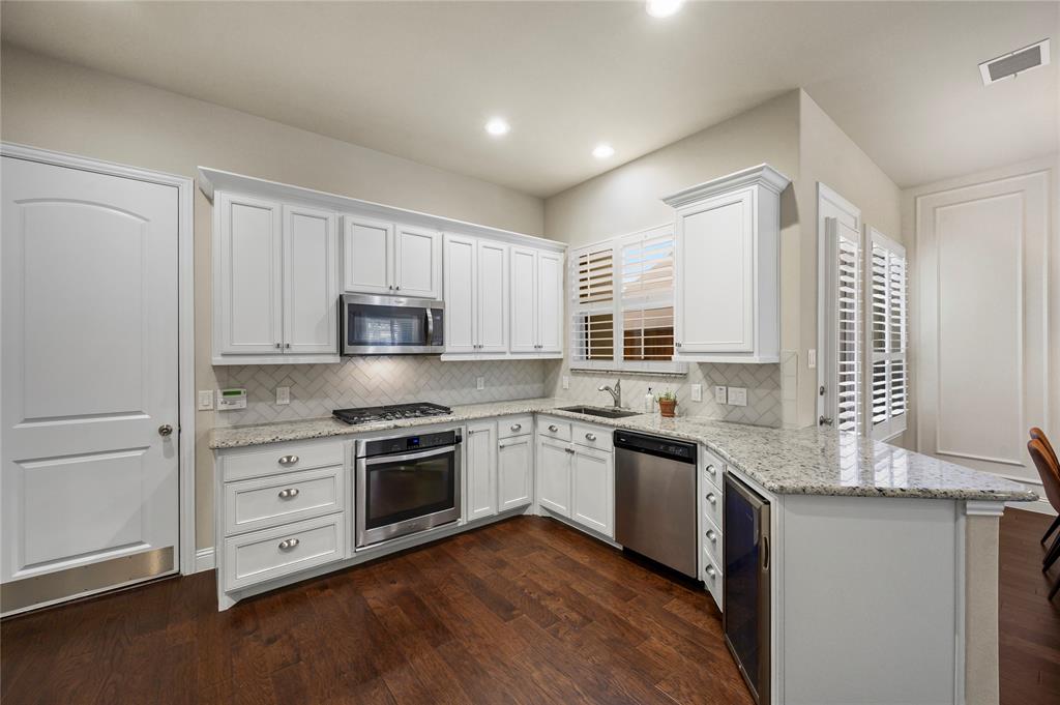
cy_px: 352
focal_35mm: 14
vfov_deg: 81.1
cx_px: 530
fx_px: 412
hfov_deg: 104.3
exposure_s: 1/8
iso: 1250
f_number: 8
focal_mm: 14
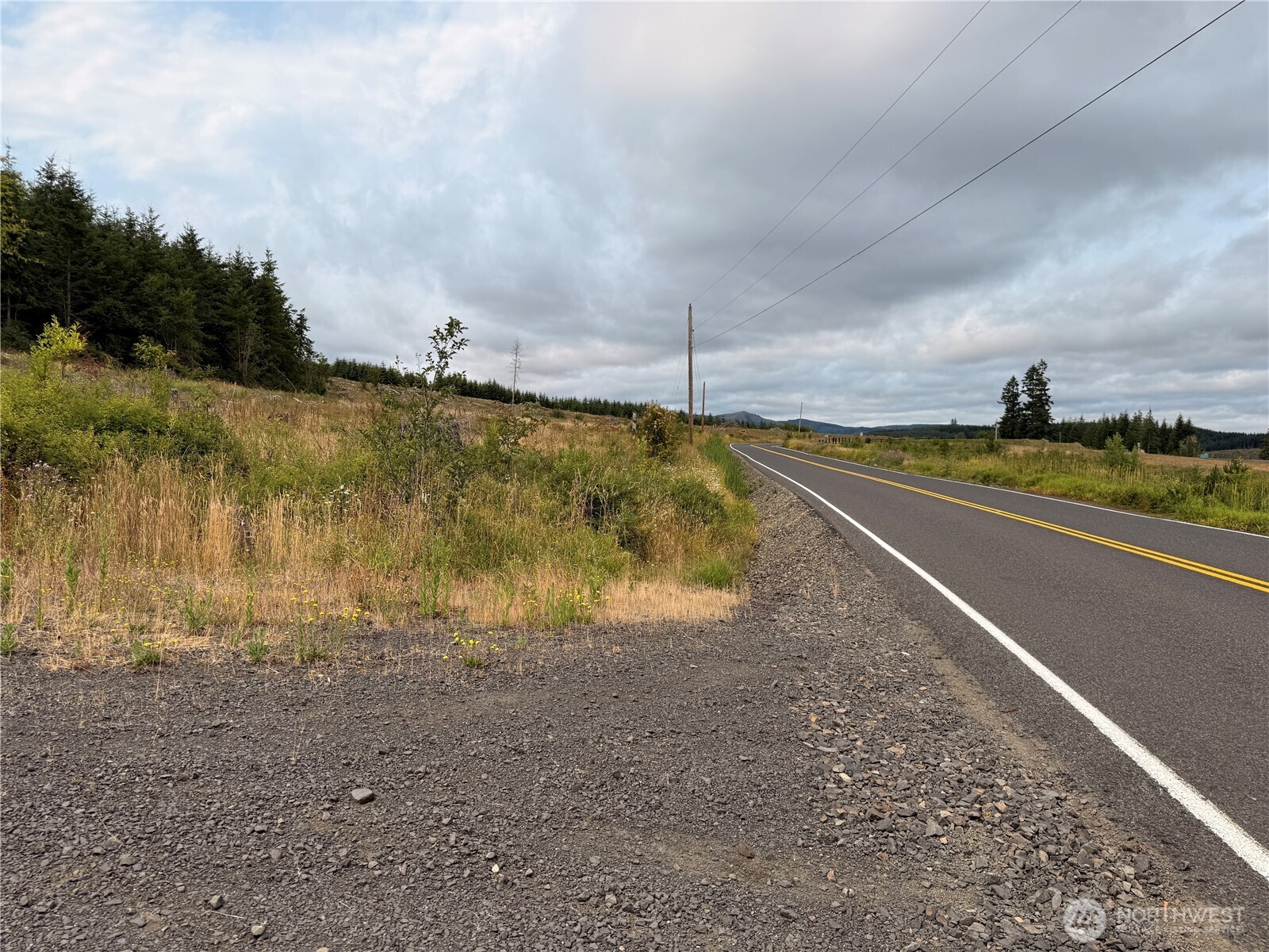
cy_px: 476
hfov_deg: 71.6
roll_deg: +0.7
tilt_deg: +0.8
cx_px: 634
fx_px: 880
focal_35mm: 24
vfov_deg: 56.8
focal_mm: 6.76
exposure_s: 1/7353
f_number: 1.78
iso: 80
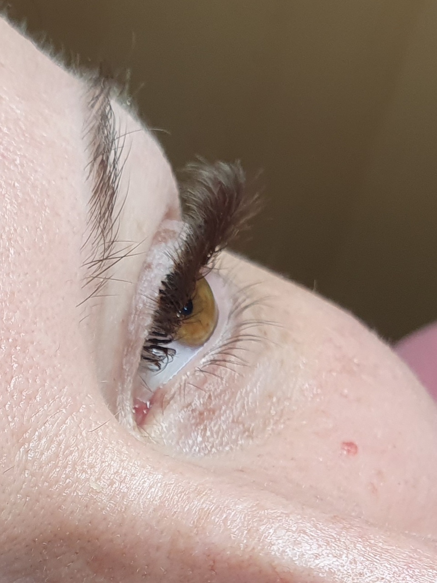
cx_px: 218
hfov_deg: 53.1
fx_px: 438
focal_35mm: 26
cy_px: 292
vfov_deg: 67.3
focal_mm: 4.32
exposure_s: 1/120
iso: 64
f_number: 2.4
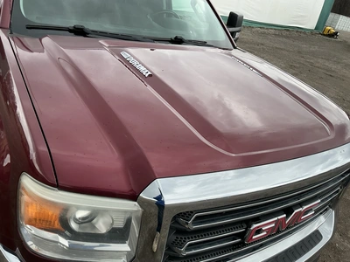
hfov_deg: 63.4
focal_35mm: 28
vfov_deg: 49.7
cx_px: 175
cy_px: 131
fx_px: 283
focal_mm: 3
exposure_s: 1/412
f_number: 1.8
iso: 25
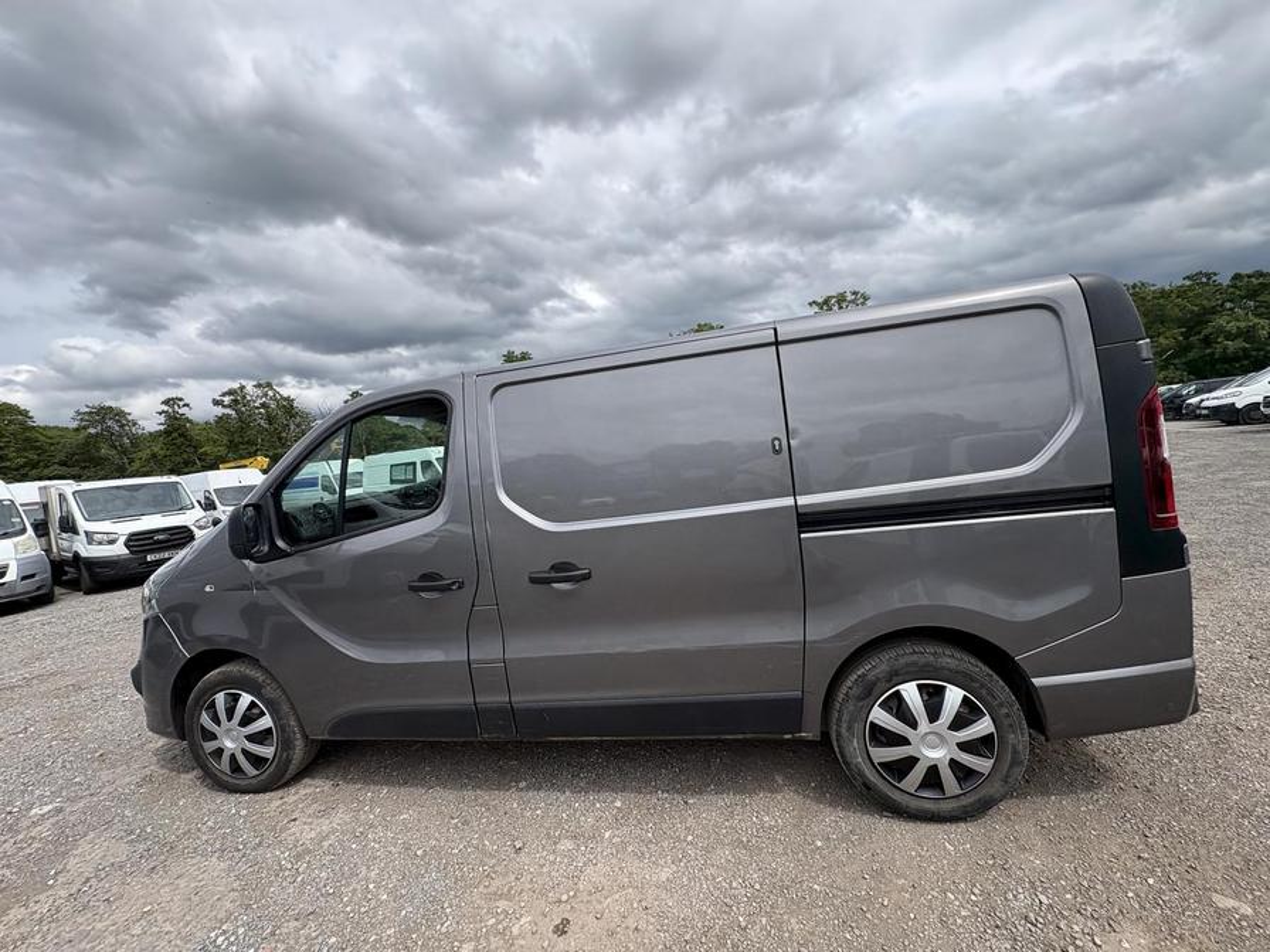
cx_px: 635
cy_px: 476
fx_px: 514
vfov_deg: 85.7
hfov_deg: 102.1
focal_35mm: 14
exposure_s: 1/1567
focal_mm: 2.22
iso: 50
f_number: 2.2
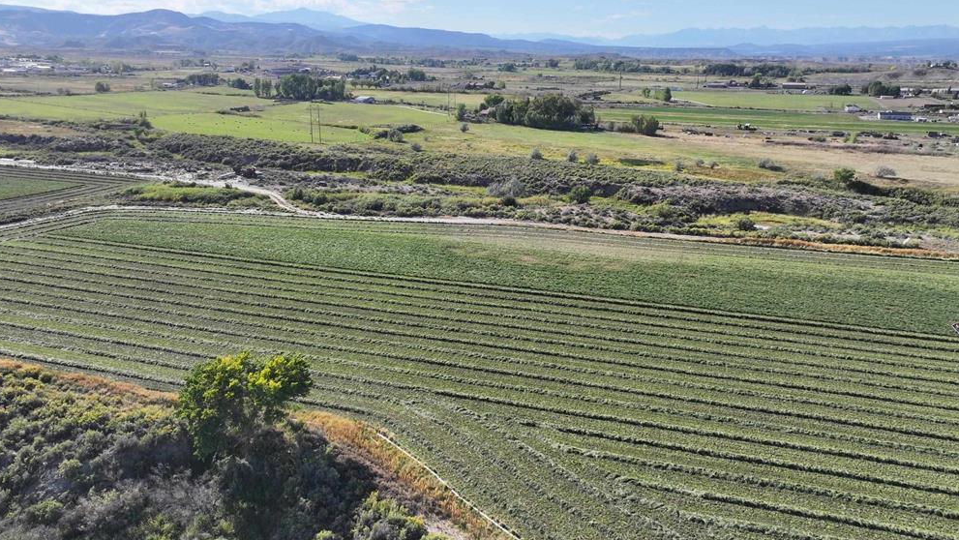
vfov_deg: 42.9
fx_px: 687
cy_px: 276
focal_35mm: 27
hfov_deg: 69.8
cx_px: 482
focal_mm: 12.29
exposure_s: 1/3200
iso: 320
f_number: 2.8
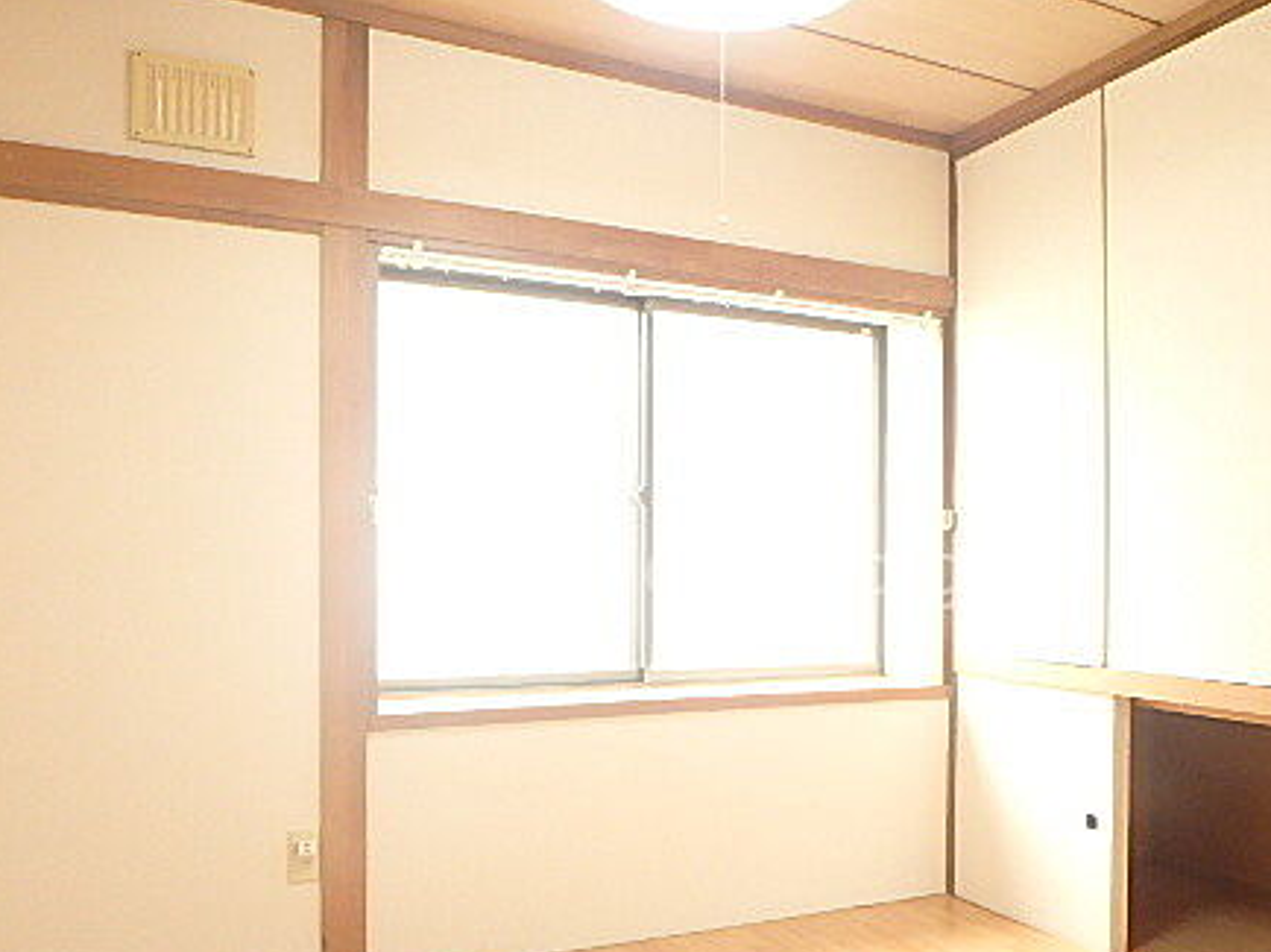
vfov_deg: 45.1
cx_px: 779
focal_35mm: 31
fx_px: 1138
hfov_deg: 57.8
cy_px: 574
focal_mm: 3.7
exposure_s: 1/30
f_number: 3.5
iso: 320
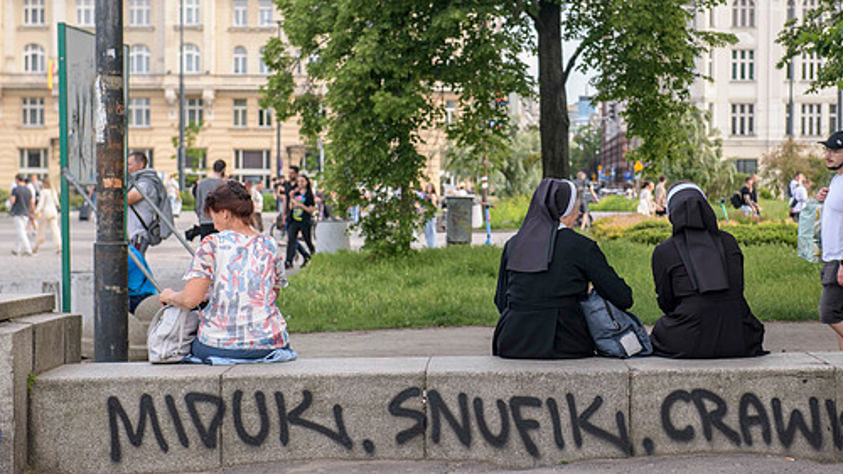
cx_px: 482
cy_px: 212
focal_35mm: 88
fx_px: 1967
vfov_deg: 13.7
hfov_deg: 24.2
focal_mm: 66
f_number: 5
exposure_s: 1/160
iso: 160
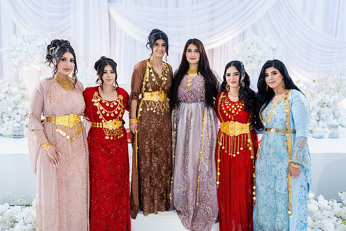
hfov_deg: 53.1
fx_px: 346
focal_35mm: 36
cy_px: 116
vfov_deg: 36.9
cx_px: 173
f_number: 2.8
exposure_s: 1/160
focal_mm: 36
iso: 800
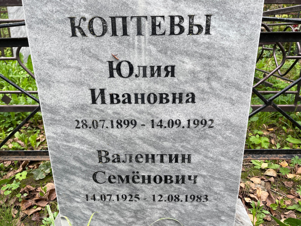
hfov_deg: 67.3
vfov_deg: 53.1
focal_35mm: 26
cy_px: 113
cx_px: 150
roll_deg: -0.4
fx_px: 226
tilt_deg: -19.0
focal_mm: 5.1
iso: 40
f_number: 1.6
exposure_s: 1/219
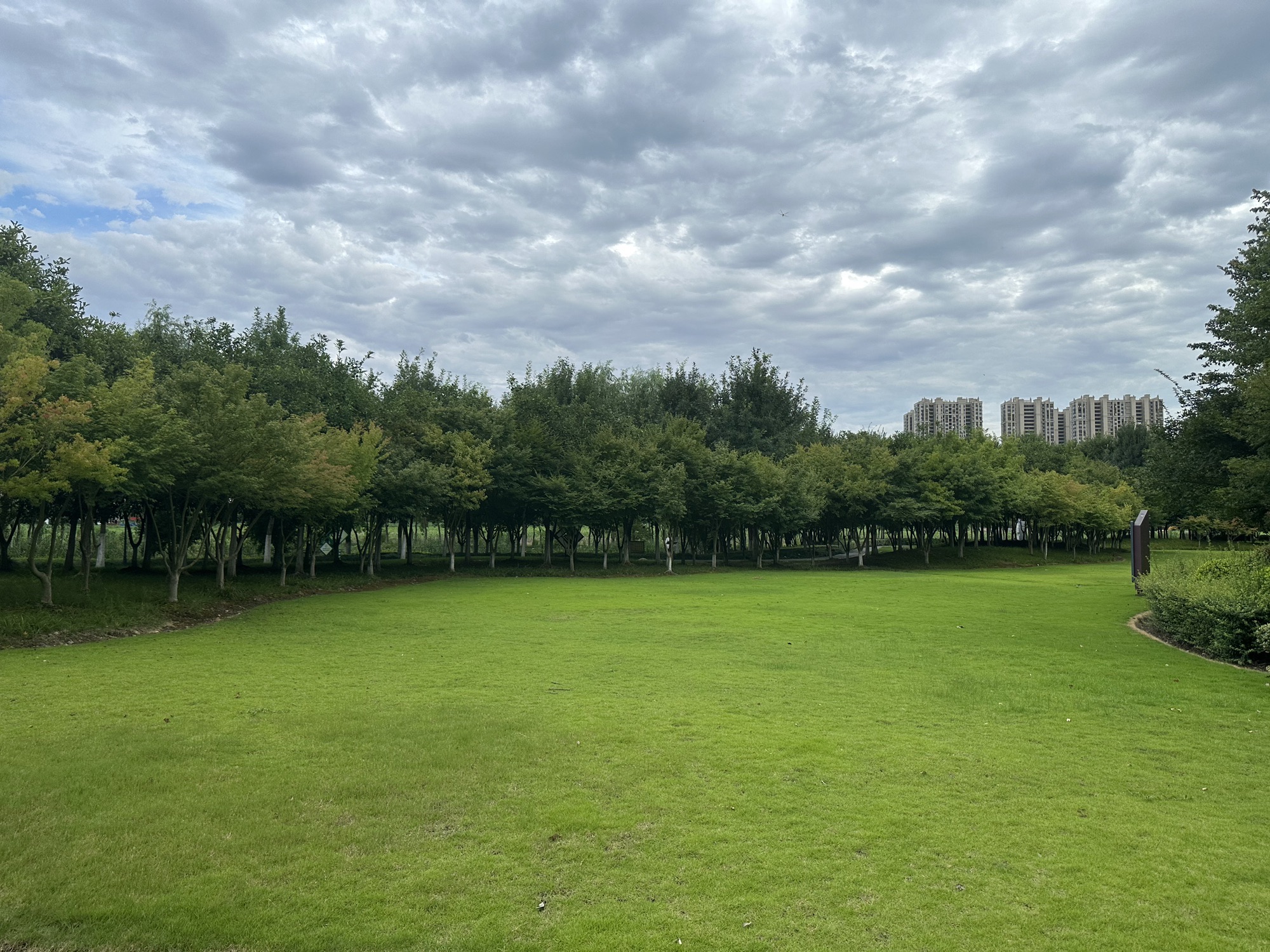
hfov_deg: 71.6
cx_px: 635
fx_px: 881
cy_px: 476
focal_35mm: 24
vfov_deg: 56.8
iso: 80
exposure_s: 1/1393
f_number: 1.78
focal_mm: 6.86
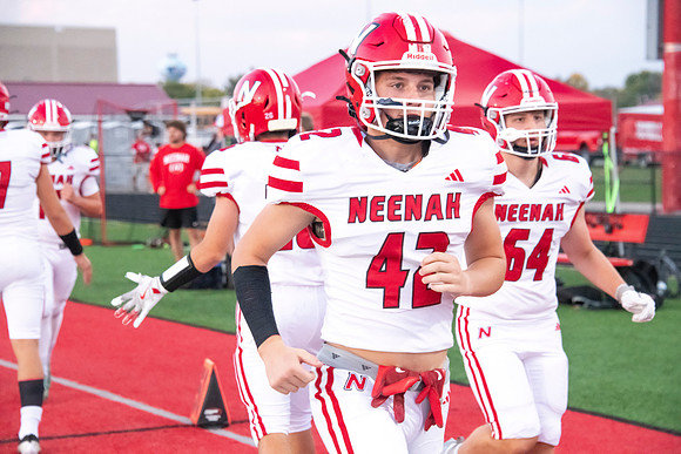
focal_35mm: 125
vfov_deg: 11.0
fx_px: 2365
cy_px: 227
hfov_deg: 16.4
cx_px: 340
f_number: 7.1
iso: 10000
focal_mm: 125
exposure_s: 1/800
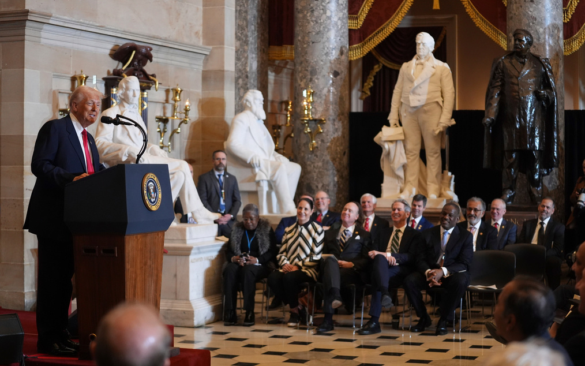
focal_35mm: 72
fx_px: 1148
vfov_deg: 18.1
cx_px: 290
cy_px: 180
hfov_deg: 28.6
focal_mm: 70
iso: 3200
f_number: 2.8
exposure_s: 1/160
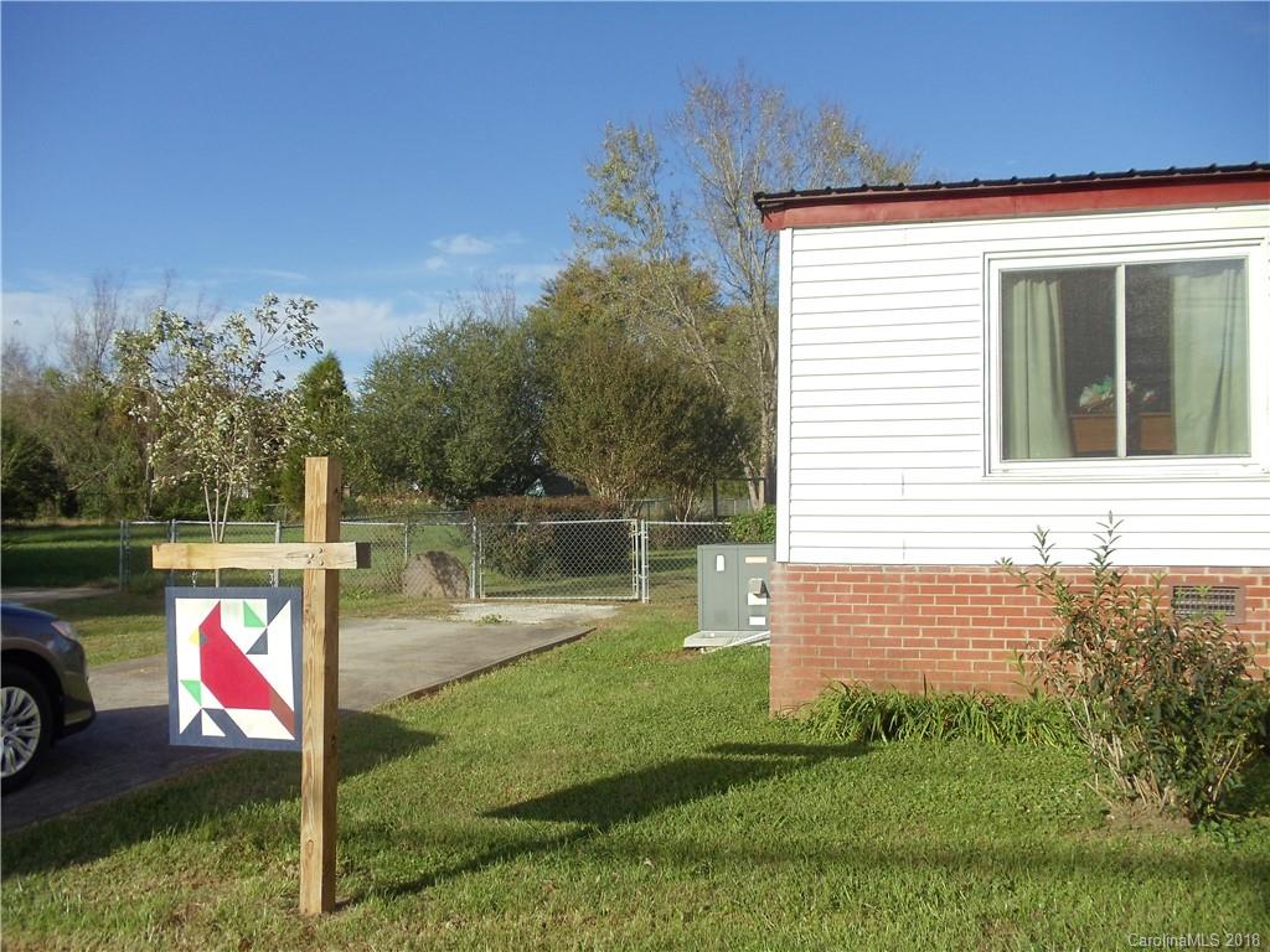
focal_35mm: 44
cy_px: 476
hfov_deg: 42.9
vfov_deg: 32.9
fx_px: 1614
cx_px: 635
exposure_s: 1/200
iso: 80
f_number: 7.1
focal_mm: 6
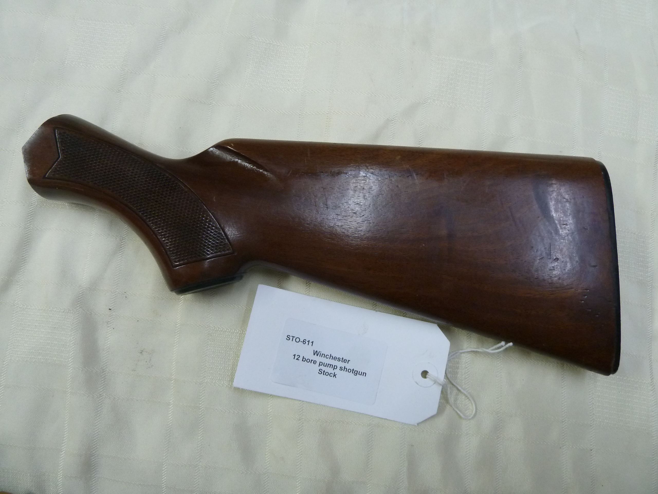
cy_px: 247
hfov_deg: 69.4
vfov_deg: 54.9
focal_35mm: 25
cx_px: 329
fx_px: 475
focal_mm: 4.1
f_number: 3.3
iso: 250
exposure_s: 1/30
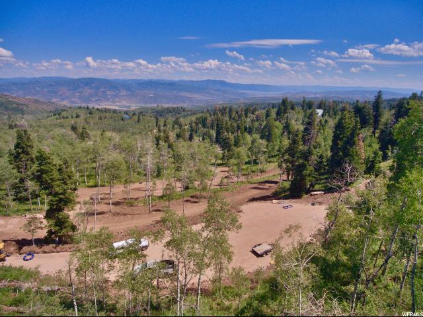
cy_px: 158
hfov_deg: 81.7
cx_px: 212
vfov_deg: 66.0
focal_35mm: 20
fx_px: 244
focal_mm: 3.61
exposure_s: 1/606
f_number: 2.8
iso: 100
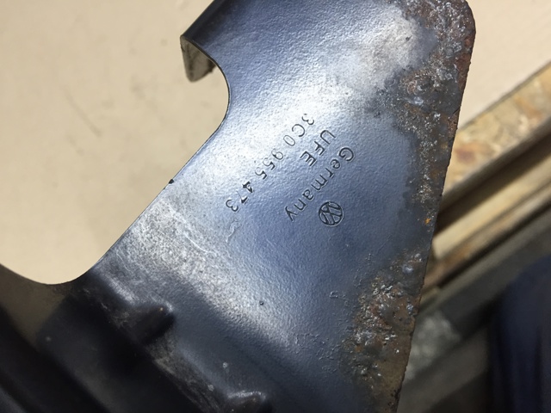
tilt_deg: -60.1
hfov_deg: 61.7
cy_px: 206
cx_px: 276
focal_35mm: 29
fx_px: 462
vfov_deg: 48.2
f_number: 2.2
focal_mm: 4.15
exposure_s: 1/33
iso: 64
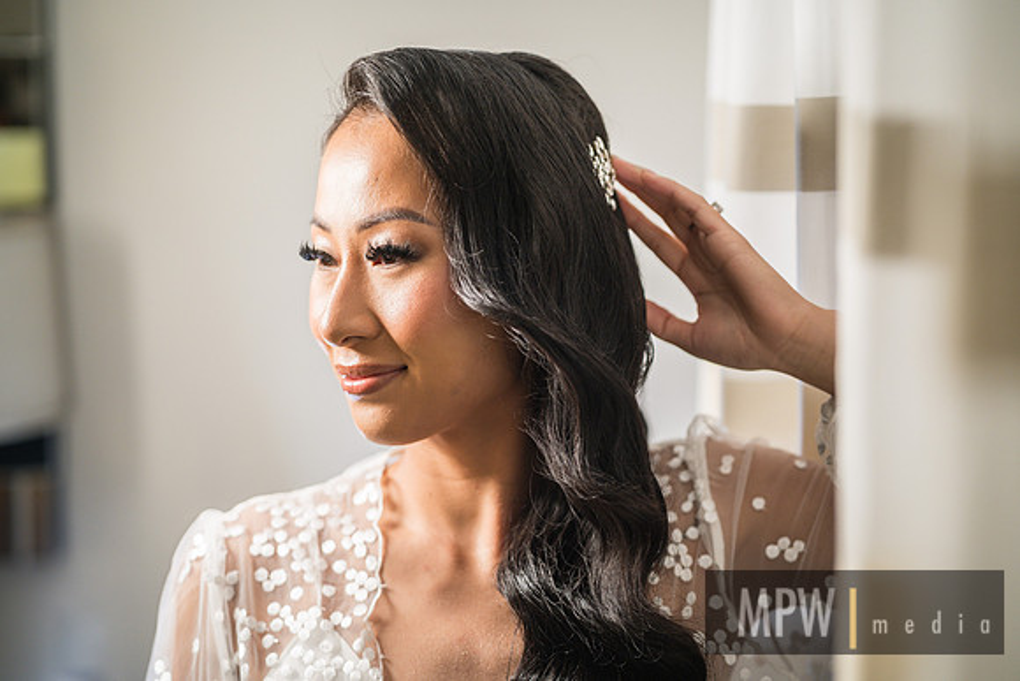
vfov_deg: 18.2
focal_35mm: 75
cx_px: 510
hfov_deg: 27.0
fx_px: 2125
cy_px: 340
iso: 400
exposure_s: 1/160
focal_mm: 75
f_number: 1.8
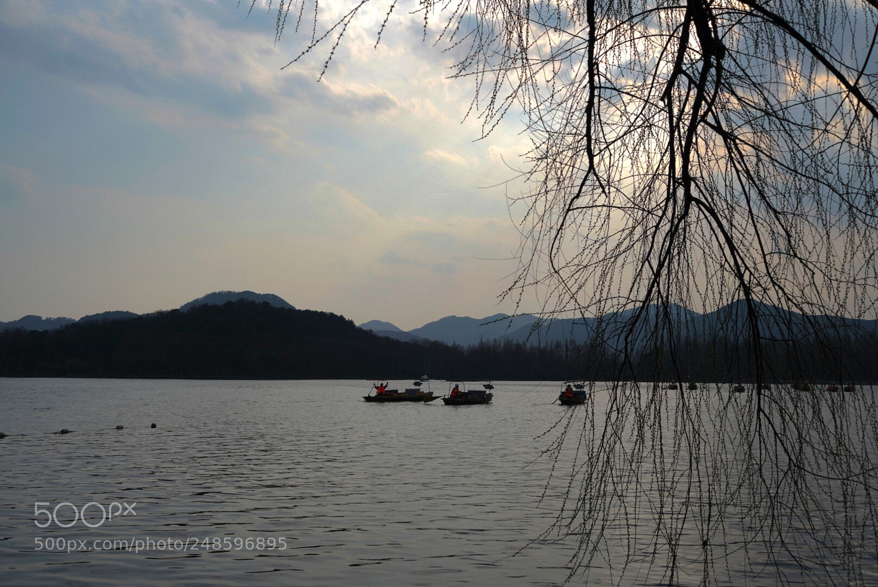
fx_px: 903
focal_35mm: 37
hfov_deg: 51.9
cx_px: 439
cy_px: 294
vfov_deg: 36.0
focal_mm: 37
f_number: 6.3
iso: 100
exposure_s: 1/2000
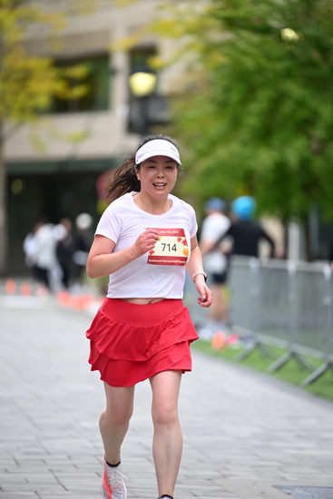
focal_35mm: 200
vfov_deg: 10.3
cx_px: 166
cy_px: 250
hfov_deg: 6.9
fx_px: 2773
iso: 640
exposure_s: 1/2000
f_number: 2.8
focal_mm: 200
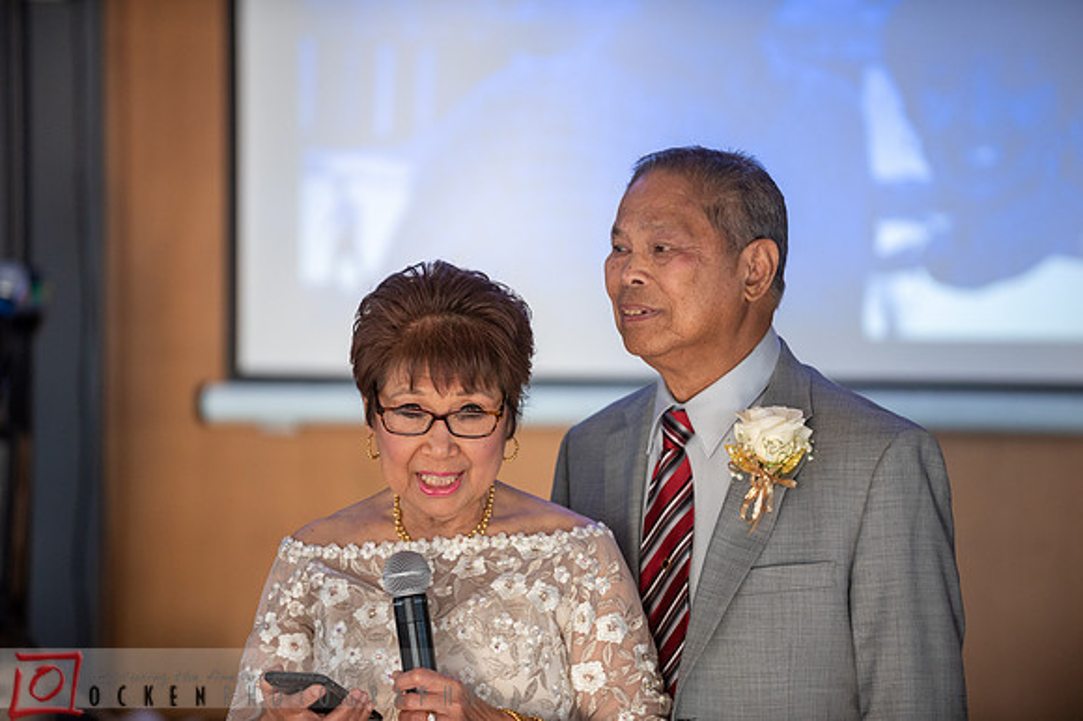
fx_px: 6019
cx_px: 542
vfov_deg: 6.9
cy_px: 360
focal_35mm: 200
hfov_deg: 10.3
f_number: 2.8
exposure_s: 1/640
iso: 800
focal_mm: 200
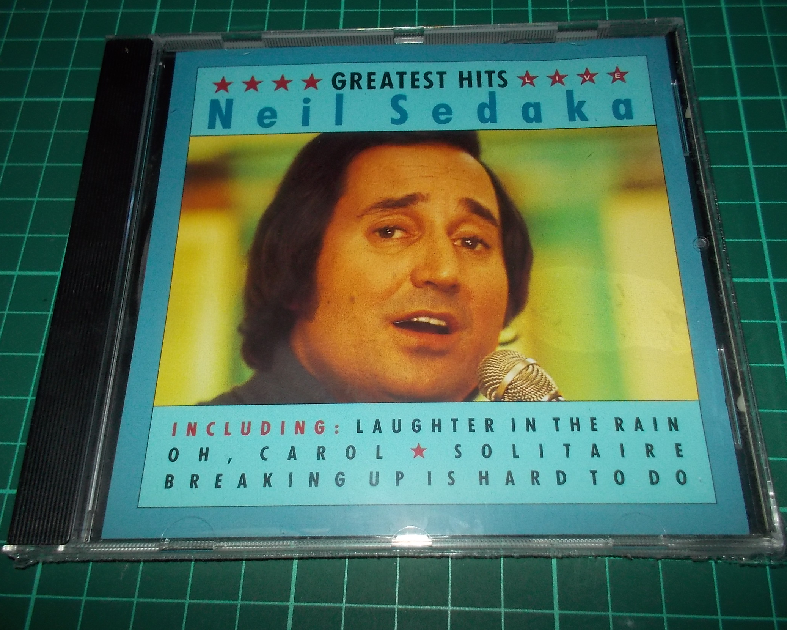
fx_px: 722
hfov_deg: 57.1
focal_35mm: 31
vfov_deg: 47.1
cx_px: 415
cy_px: 317
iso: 200
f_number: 3.3
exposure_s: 1/30
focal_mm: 4.1
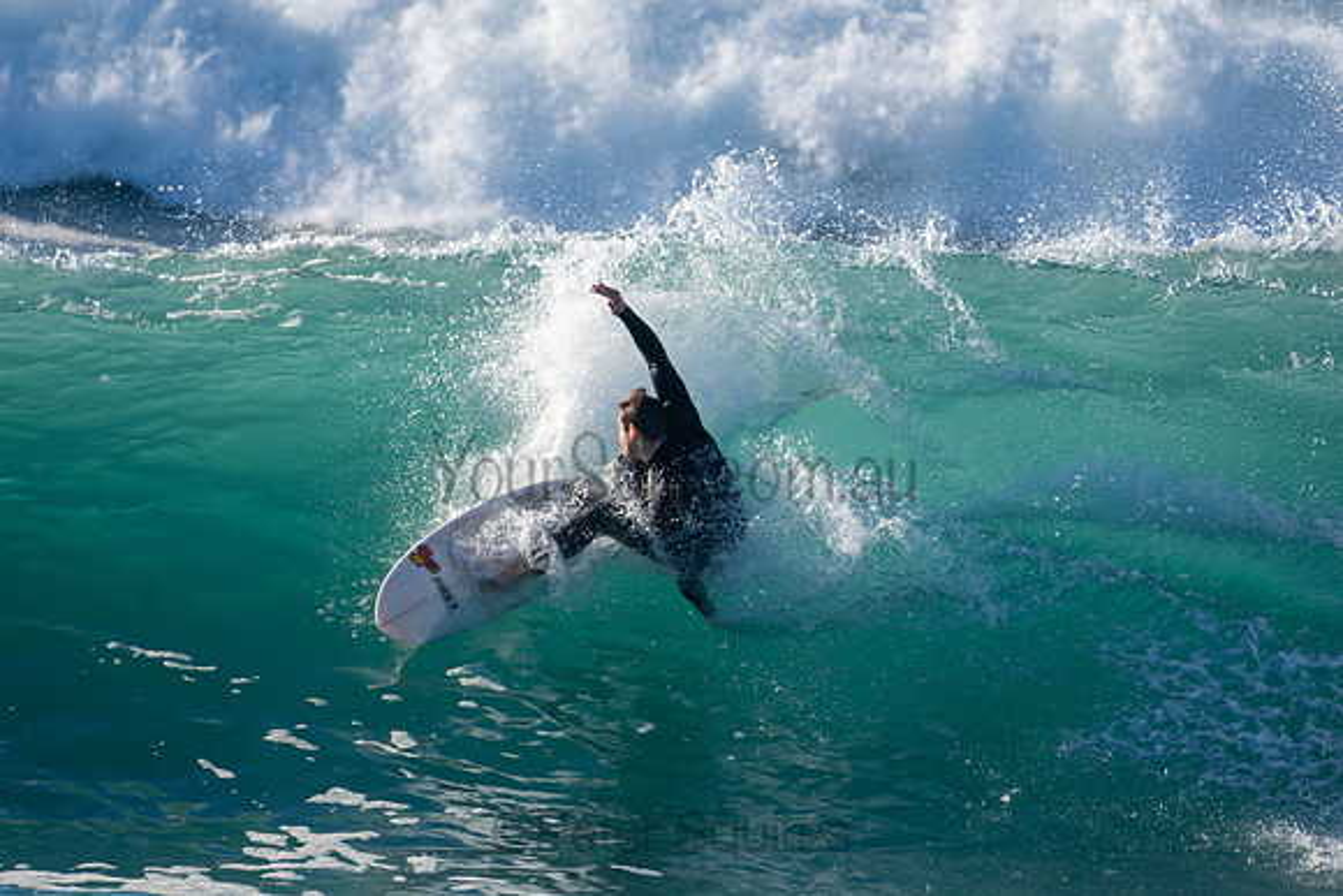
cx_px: 672
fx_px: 27984
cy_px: 448
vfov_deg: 1.8
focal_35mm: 750
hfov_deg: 2.7
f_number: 5.6
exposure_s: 1/1250
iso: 280
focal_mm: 500
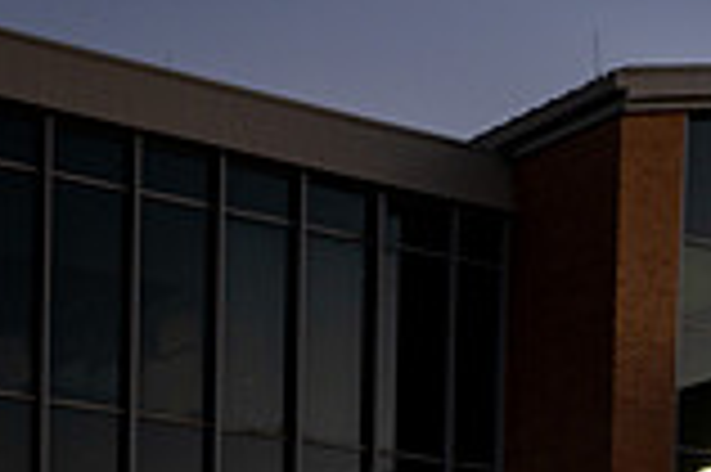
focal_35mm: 117
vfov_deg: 10.6
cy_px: 989
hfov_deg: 17.2
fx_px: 2308
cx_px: 63
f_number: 4
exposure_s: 1/250
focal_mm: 41
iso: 400
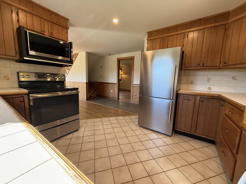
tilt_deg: -6.9
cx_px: 123
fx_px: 99
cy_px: 92
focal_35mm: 14
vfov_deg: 85.7
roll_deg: -2.1
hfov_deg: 102.1
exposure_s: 1/120
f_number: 2.2
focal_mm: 2.22
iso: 200
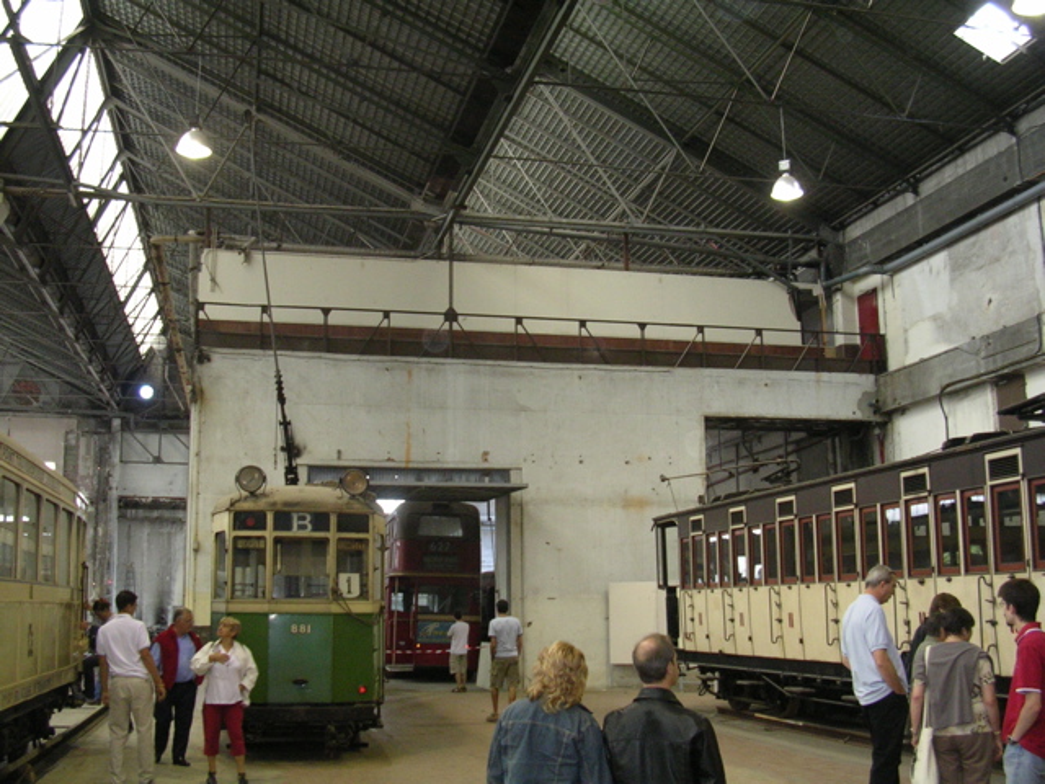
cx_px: 522
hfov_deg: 49.0
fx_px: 1147
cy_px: 392
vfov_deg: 37.7
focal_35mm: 38
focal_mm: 5.8
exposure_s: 1/29.2
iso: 130
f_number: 2.8
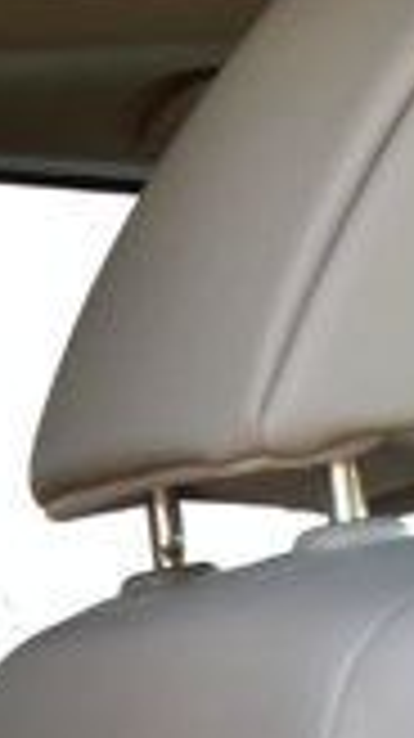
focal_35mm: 177
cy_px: 1436
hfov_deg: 6.4
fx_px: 3461
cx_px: -675
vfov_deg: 11.1
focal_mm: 18
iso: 400
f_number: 7.1
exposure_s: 1/40
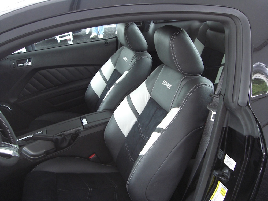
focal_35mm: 38
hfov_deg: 49.0
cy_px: 100
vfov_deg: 37.7
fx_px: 294
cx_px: 134
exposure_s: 1/40
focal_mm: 6.2
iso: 200
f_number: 2.7
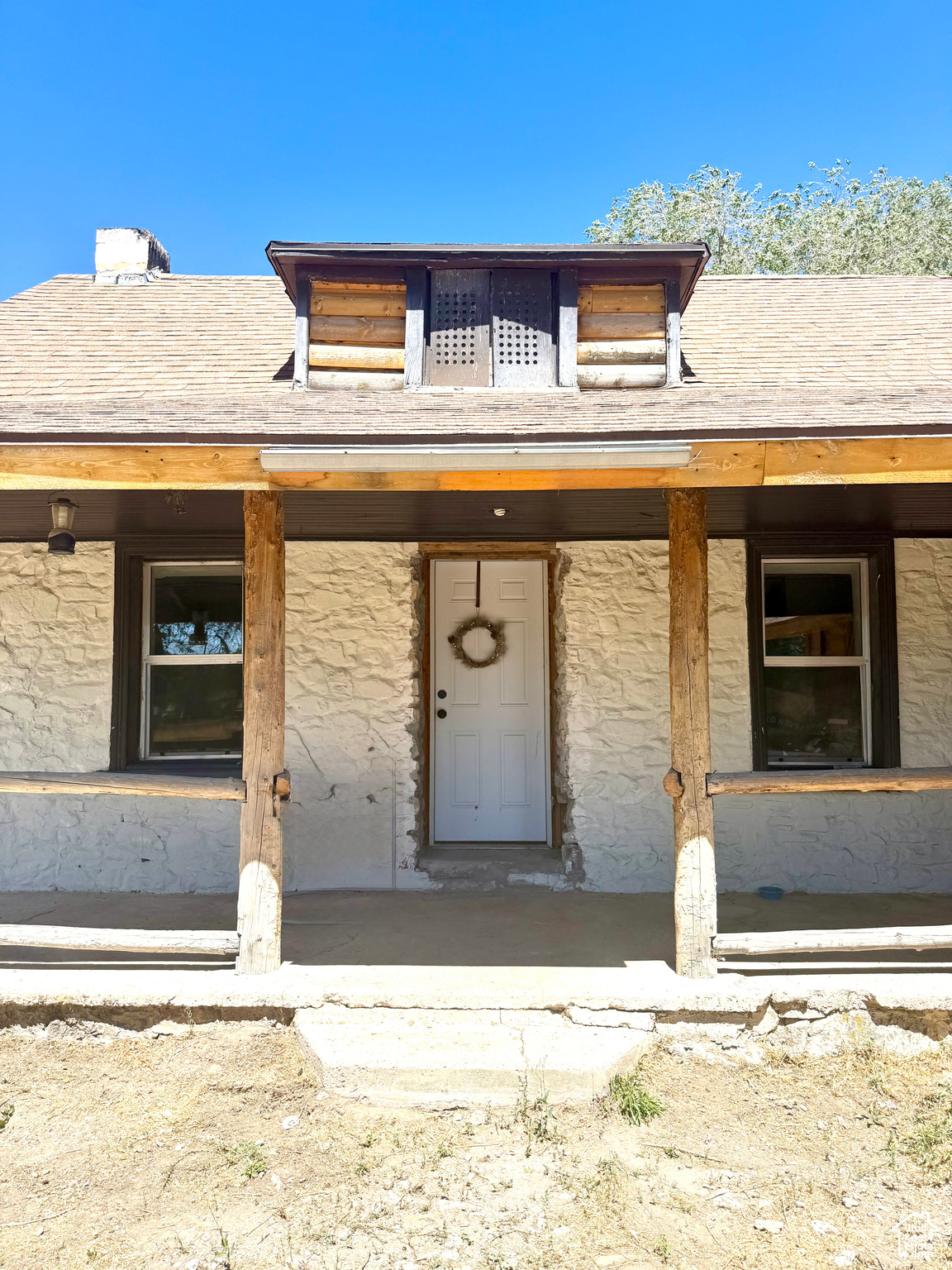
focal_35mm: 24
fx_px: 880
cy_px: 635
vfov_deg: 71.6
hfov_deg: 56.8
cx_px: 476
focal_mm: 6.76
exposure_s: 1/3584
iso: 80
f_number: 1.78
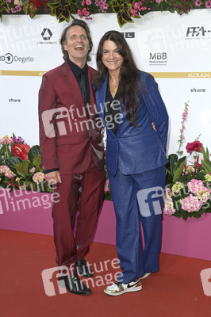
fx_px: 511
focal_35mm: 58
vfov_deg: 34.5
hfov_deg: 23.3
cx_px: 106
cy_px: 158
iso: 640
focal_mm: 58
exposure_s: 1/250
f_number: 5.6
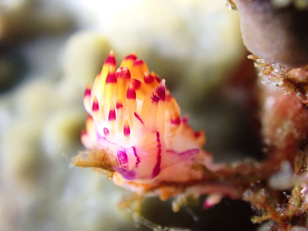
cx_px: 154
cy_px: 116
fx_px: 890
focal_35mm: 100
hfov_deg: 19.6
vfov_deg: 14.8
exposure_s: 1/320
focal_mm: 18
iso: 800
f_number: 4.9
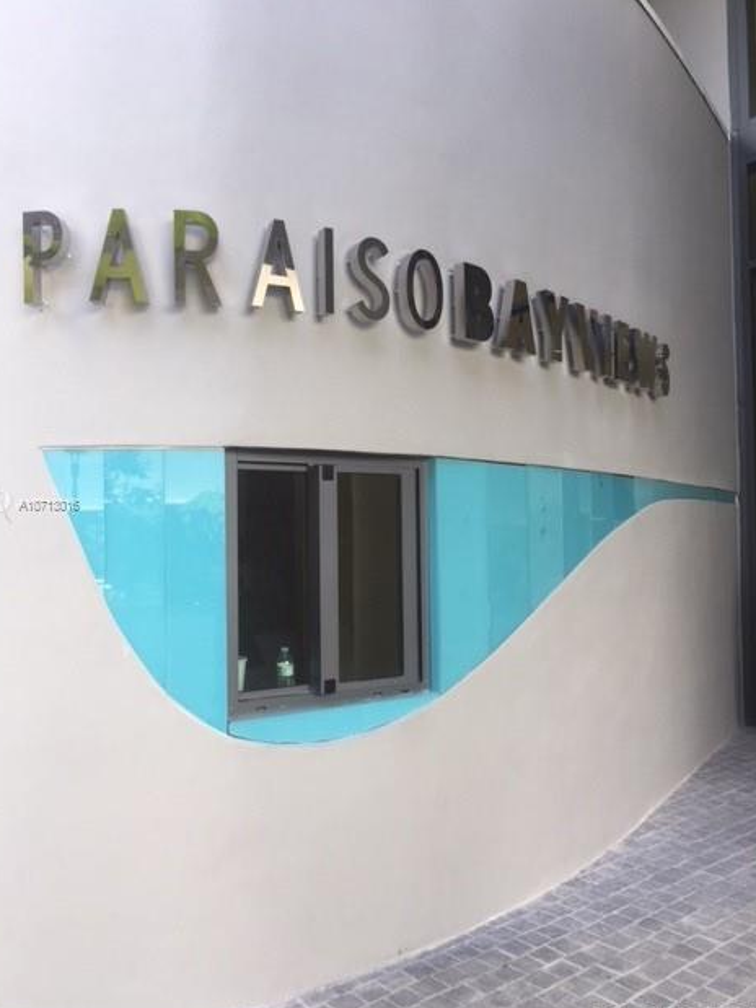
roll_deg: +0.5
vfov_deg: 60.0
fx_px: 874
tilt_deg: +3.4
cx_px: 368
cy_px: 505
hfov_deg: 46.8
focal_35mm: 30
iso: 32
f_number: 2.2
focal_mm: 4.15
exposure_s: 1/120
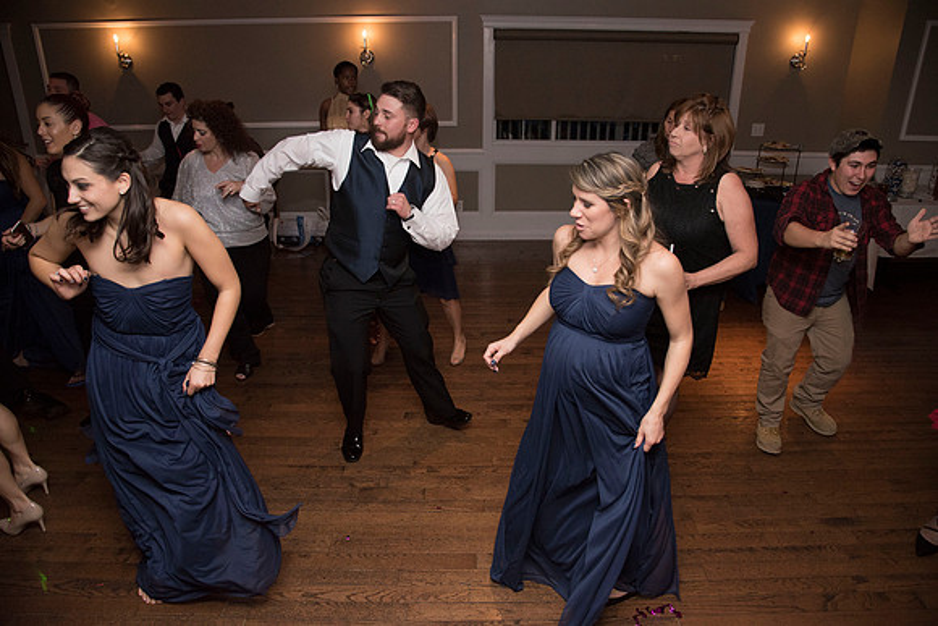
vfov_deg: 53.2
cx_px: 469
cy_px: 313
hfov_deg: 73.7
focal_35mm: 24
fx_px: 625
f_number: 5
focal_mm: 24
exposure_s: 1/200
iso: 2000
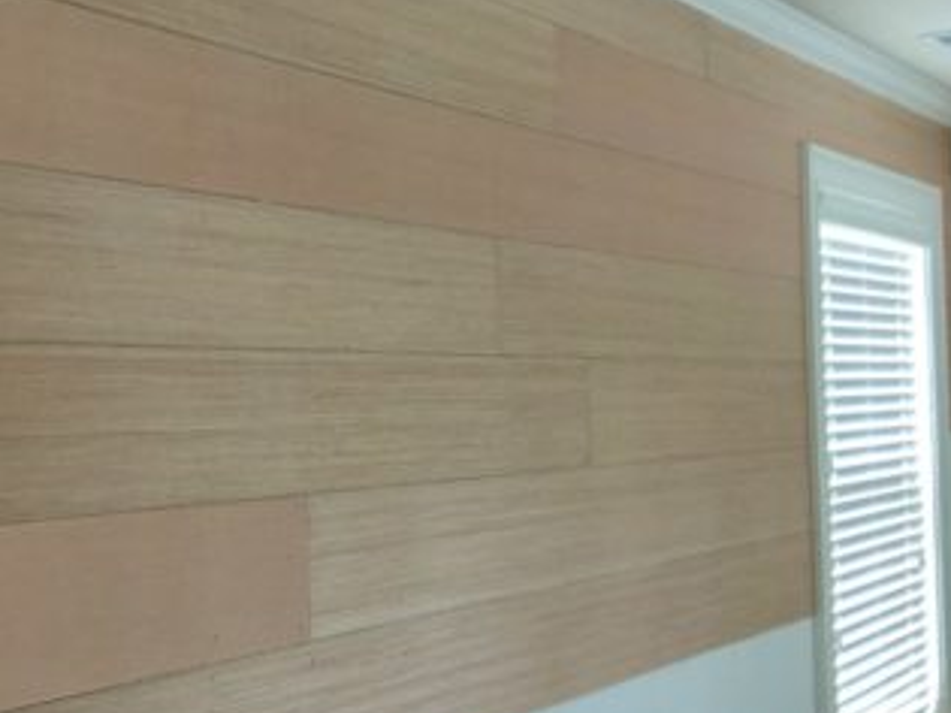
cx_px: 220
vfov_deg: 31.5
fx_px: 1263
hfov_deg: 39.9
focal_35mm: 46
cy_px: 355
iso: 80
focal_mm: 4.15
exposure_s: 1/4
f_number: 2.2
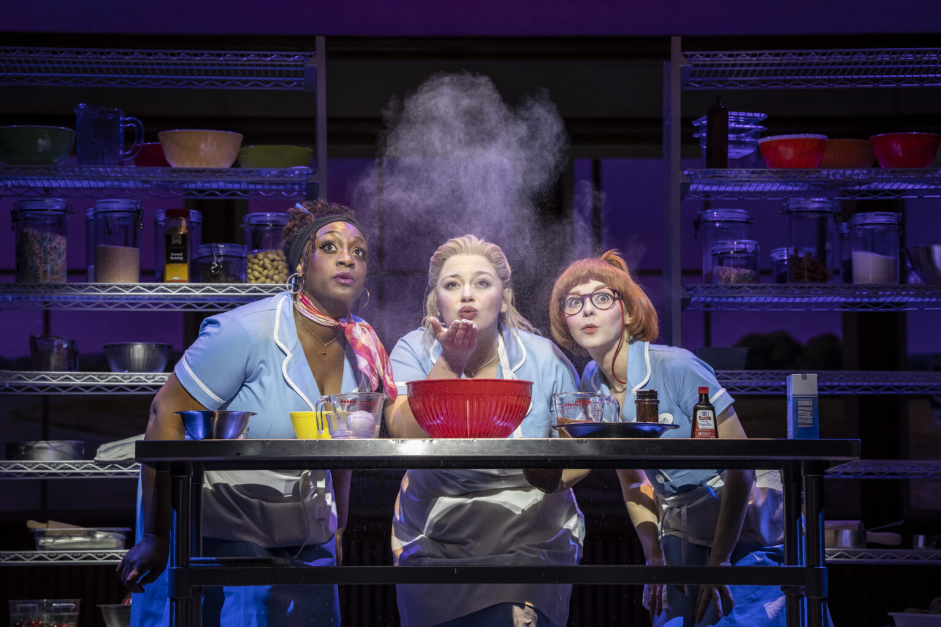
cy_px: 314
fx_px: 3450
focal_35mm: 132
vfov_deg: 10.4
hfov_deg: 15.5
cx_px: 470
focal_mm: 132
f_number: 5.6
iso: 1000
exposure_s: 1/320
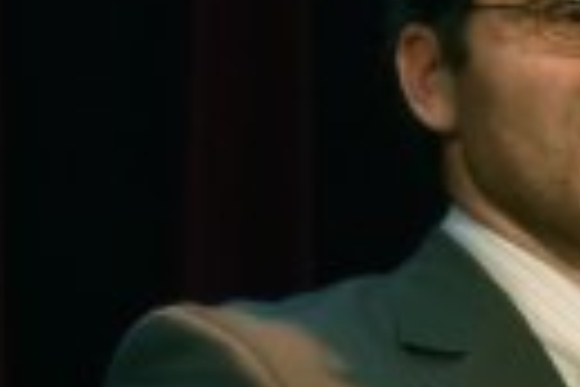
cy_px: 1253
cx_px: 2127
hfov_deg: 5.7
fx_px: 5171
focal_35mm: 321
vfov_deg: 4.1
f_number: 4
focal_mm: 27
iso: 800
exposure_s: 1/50
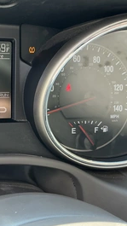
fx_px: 275
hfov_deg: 23.5
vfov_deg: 44.6
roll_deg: -3.5
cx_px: -29
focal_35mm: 46
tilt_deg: -22.4
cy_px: 113
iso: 64
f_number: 1.8
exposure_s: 1/81
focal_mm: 3
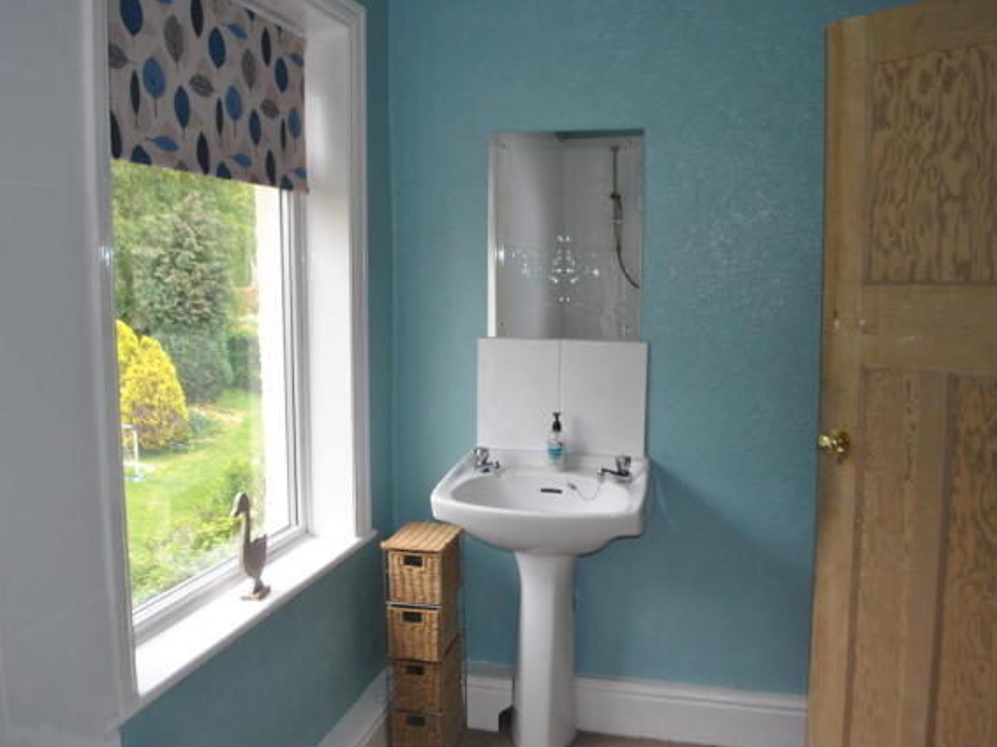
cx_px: 454
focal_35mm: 30
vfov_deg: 46.8
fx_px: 864
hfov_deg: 59.9
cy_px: 369
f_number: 3.5
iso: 140
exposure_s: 1/125
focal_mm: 18
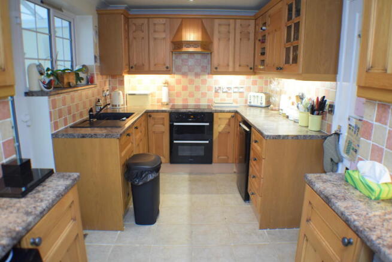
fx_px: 343
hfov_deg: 59.5
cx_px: 196
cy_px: 131
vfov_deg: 41.7
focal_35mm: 32
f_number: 3.8
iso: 1600
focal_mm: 21
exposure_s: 1/60
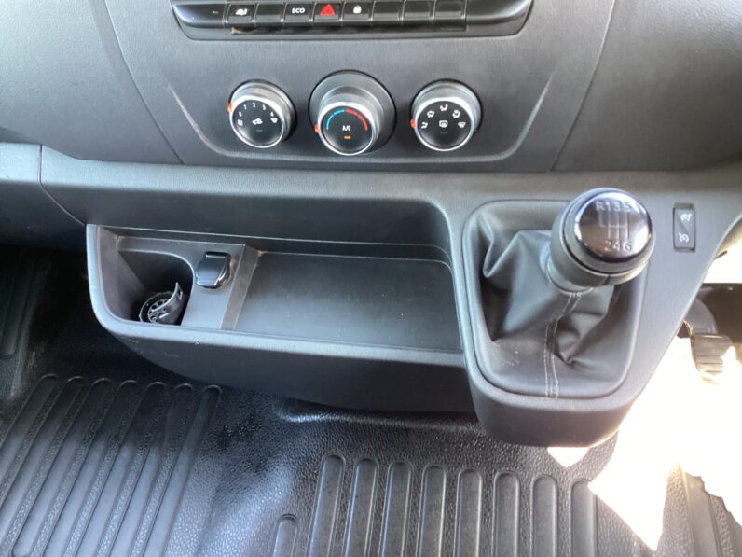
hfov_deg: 58.4
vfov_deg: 45.4
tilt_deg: -45.1
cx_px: 371
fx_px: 664
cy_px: 278
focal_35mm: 31
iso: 320
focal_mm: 3.3
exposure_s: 1/60
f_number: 2.4
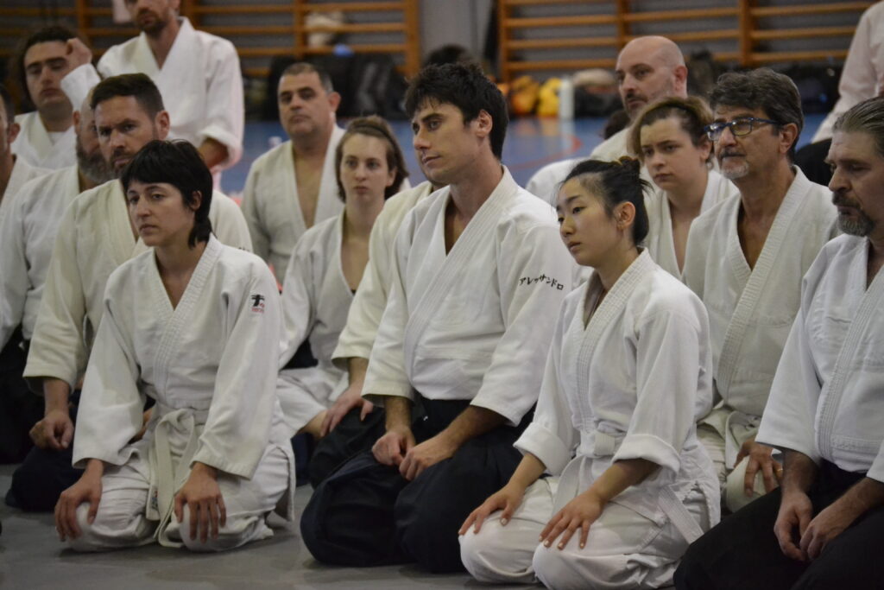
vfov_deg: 7.3
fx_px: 4604
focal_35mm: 188
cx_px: 442
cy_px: 295
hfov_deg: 11.0
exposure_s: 1/250
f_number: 4.8
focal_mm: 125
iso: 3200
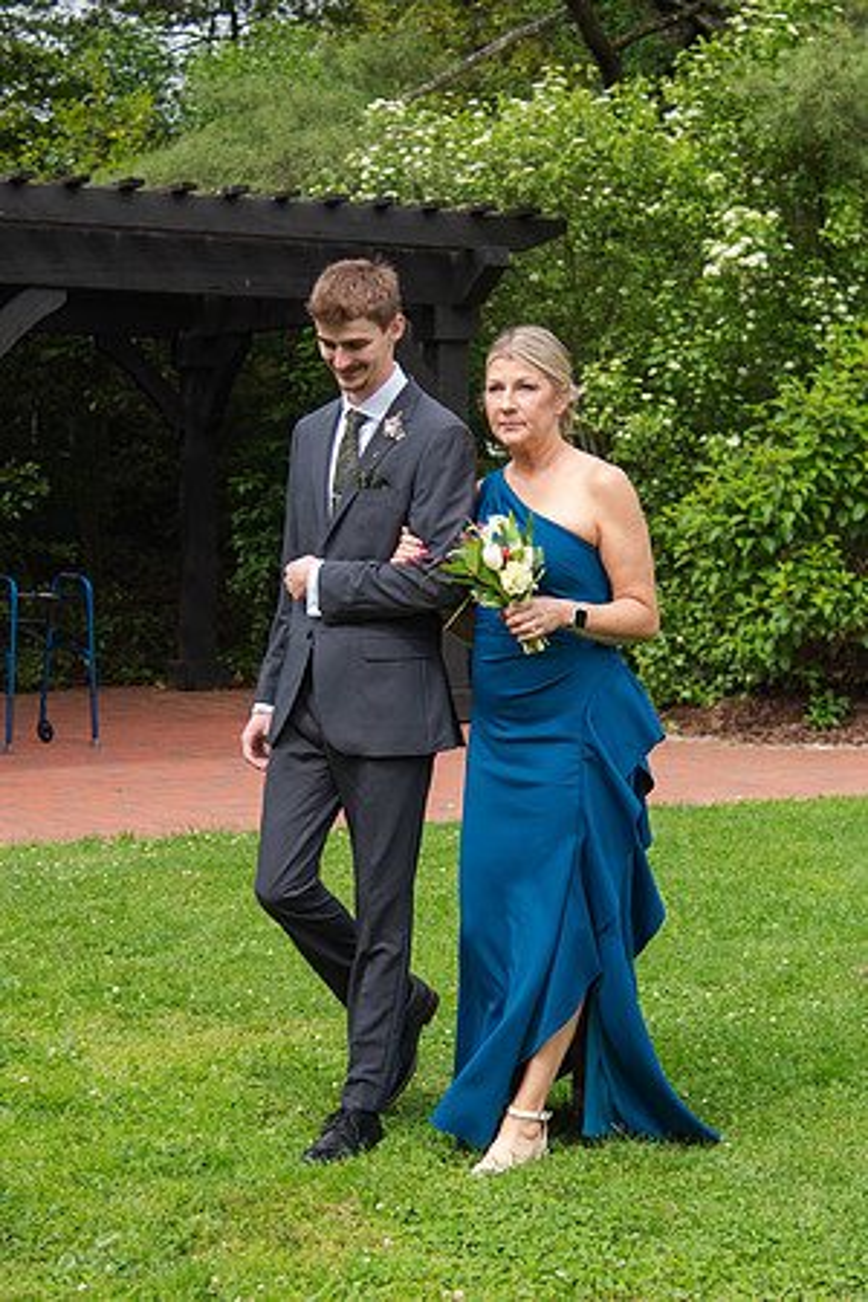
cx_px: 506
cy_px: 651
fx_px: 3030
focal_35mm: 84
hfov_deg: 16.3
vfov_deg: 24.2
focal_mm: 48
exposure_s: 1/400
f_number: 4
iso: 125
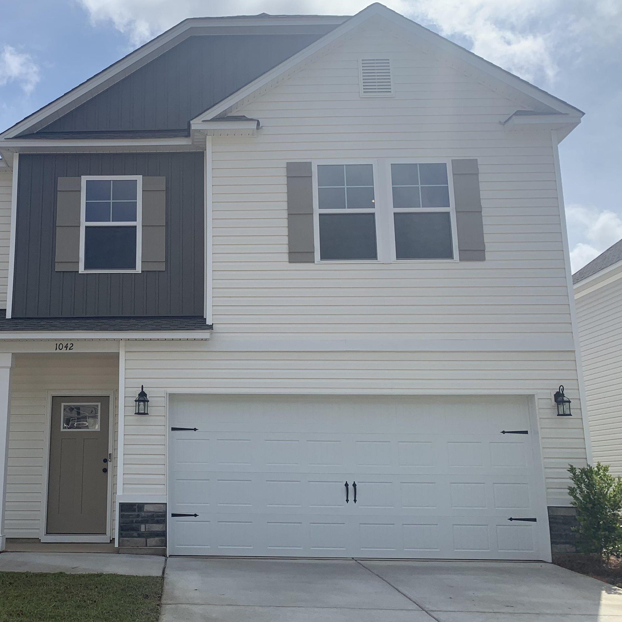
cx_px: 161
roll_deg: -0.2
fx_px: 752
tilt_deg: +9.0
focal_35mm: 37
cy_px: 315
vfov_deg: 44.9
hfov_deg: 43.6
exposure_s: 1/4098
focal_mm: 4.25
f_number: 1.8
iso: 25
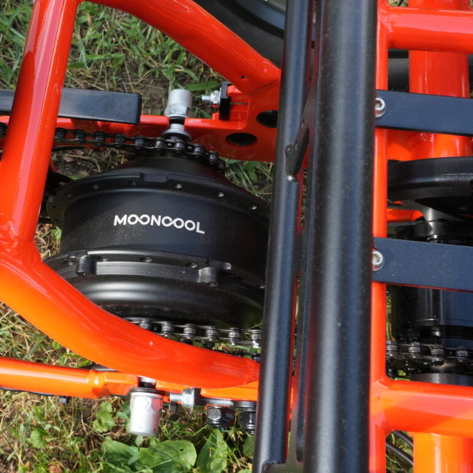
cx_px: 166
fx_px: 680
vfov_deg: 38.3
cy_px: 228
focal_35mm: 44
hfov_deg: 38.0
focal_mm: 22
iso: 2000
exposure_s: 1/80
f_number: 16
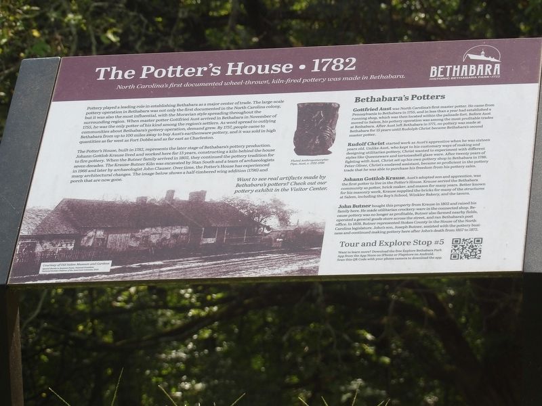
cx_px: 271
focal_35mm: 222
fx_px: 3476
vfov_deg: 6.7
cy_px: 203
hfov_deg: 8.9
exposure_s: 1/225
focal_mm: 39.8
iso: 100
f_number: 4.5
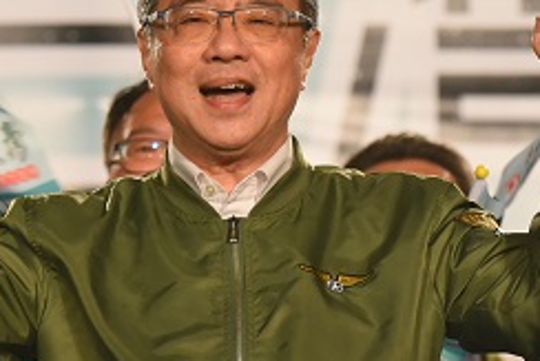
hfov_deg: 4.7
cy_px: 113
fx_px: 6634
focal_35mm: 442
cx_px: 228
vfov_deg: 3.1
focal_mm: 120
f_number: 4
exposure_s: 1/200
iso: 1600
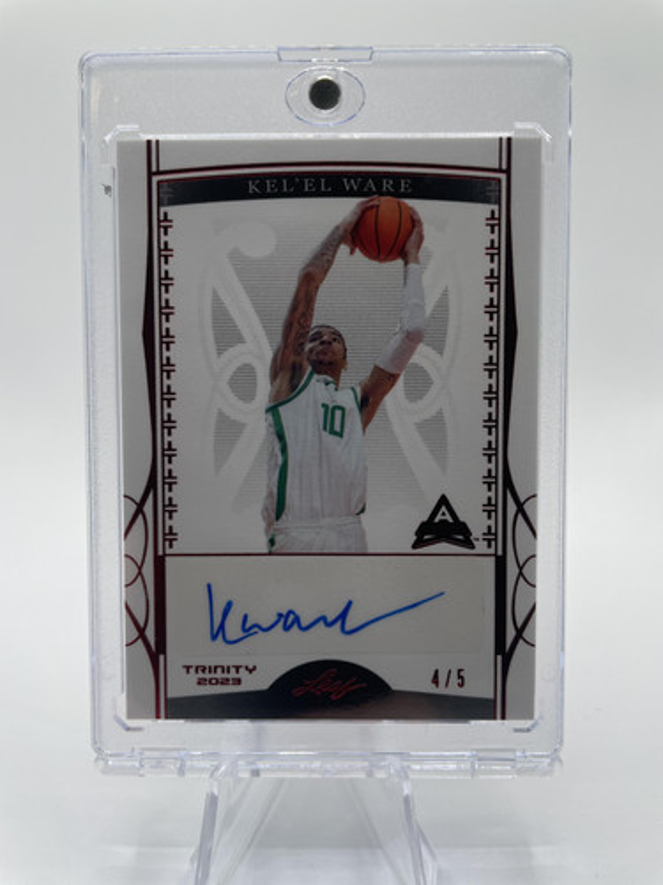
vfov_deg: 67.3
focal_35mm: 26
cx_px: 332
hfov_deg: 53.1
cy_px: 442
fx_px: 664
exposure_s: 1/525
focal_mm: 4.2
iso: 32
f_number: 1.6
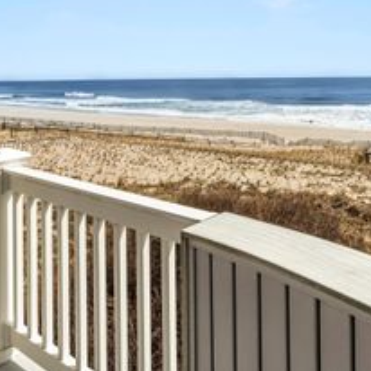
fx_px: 400
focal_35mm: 33
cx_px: 198
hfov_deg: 49.7
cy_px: 77
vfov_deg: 47.2
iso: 200
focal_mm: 16
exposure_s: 1/640
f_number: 8
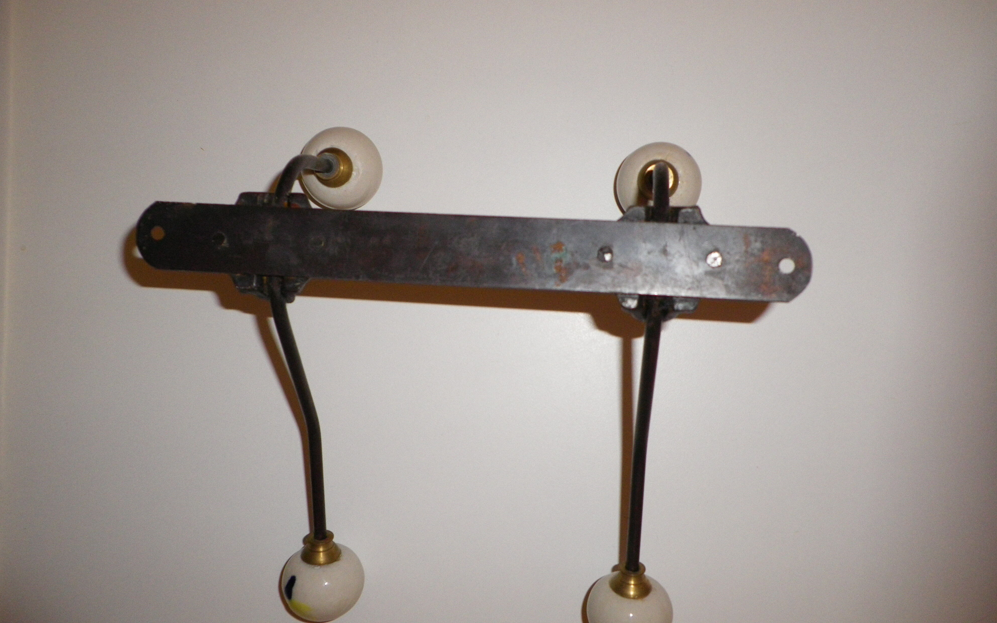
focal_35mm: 30
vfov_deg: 41.7
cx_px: 499
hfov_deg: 62.9
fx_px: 815
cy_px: 353
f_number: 2.6
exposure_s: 1/60
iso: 160
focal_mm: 4.9
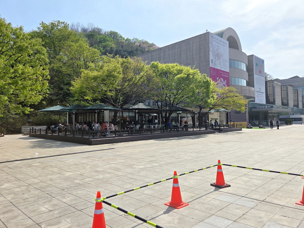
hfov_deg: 73.9
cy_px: 114
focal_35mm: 23
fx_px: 202
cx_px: 152
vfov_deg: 58.9
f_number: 1.8
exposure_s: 1/7599
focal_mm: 5.4
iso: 80
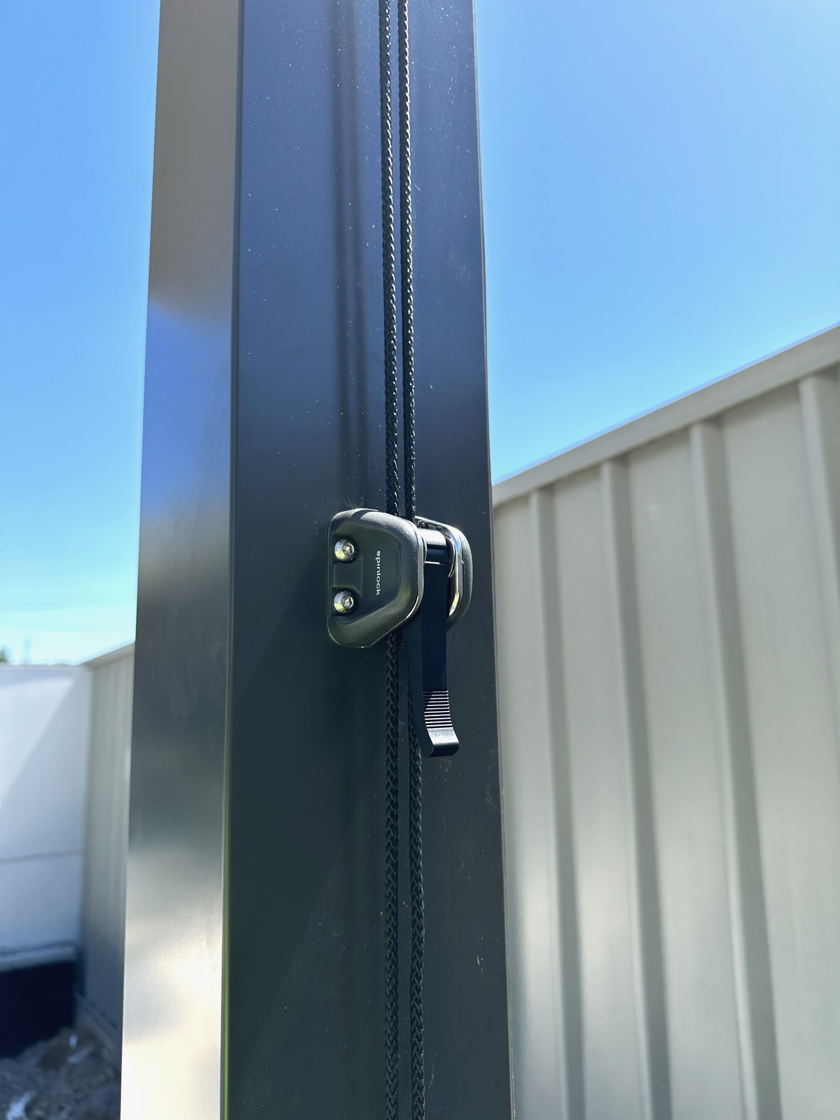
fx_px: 777
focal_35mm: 24
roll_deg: +2.4
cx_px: 420
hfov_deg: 56.8
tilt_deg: +9.4
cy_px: 560
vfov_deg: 71.6
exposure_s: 1/2110
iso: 80
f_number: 1.78
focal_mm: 6.86
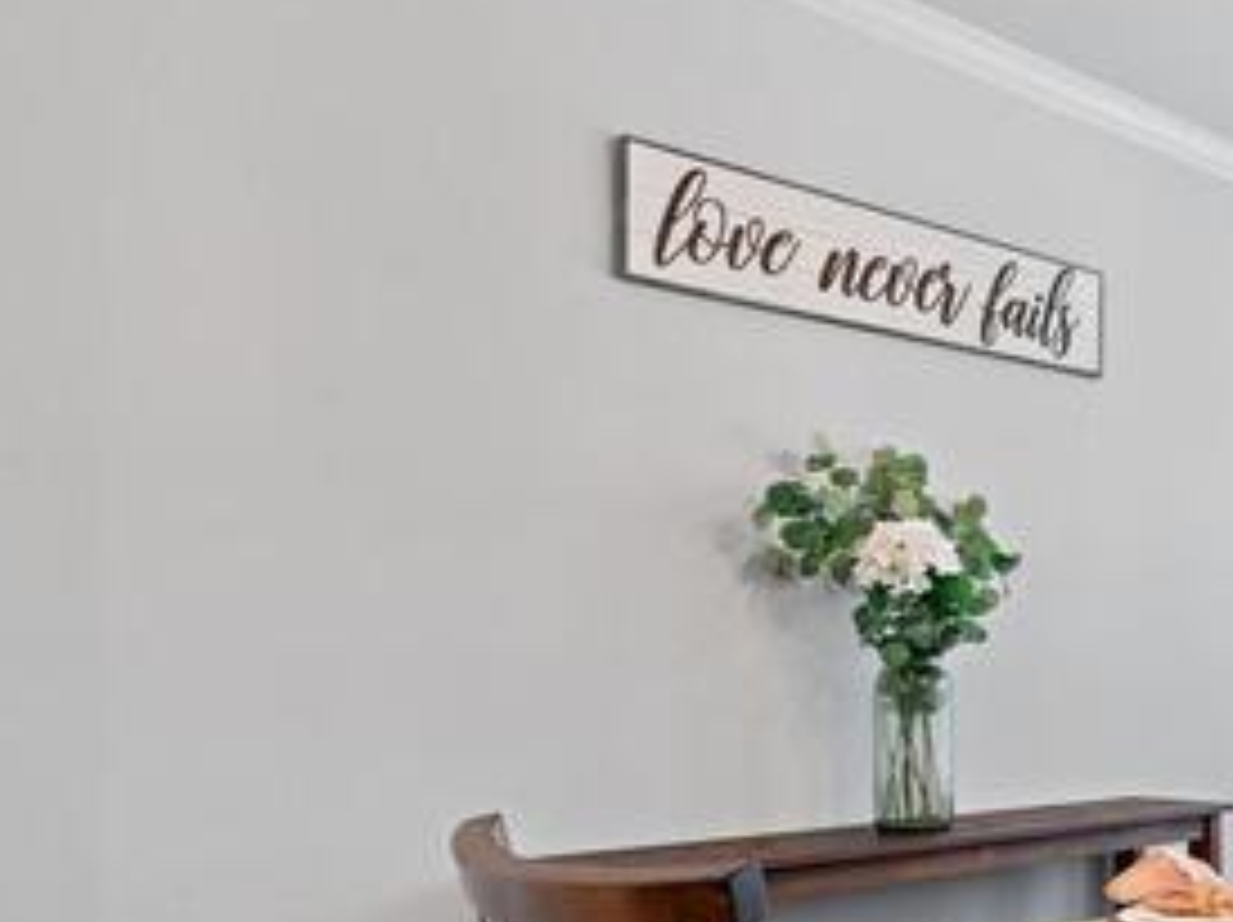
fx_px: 1281
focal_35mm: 36
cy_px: 690
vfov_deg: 38.6
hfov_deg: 40.3
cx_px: 1390
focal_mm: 16
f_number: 9
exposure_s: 2
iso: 250
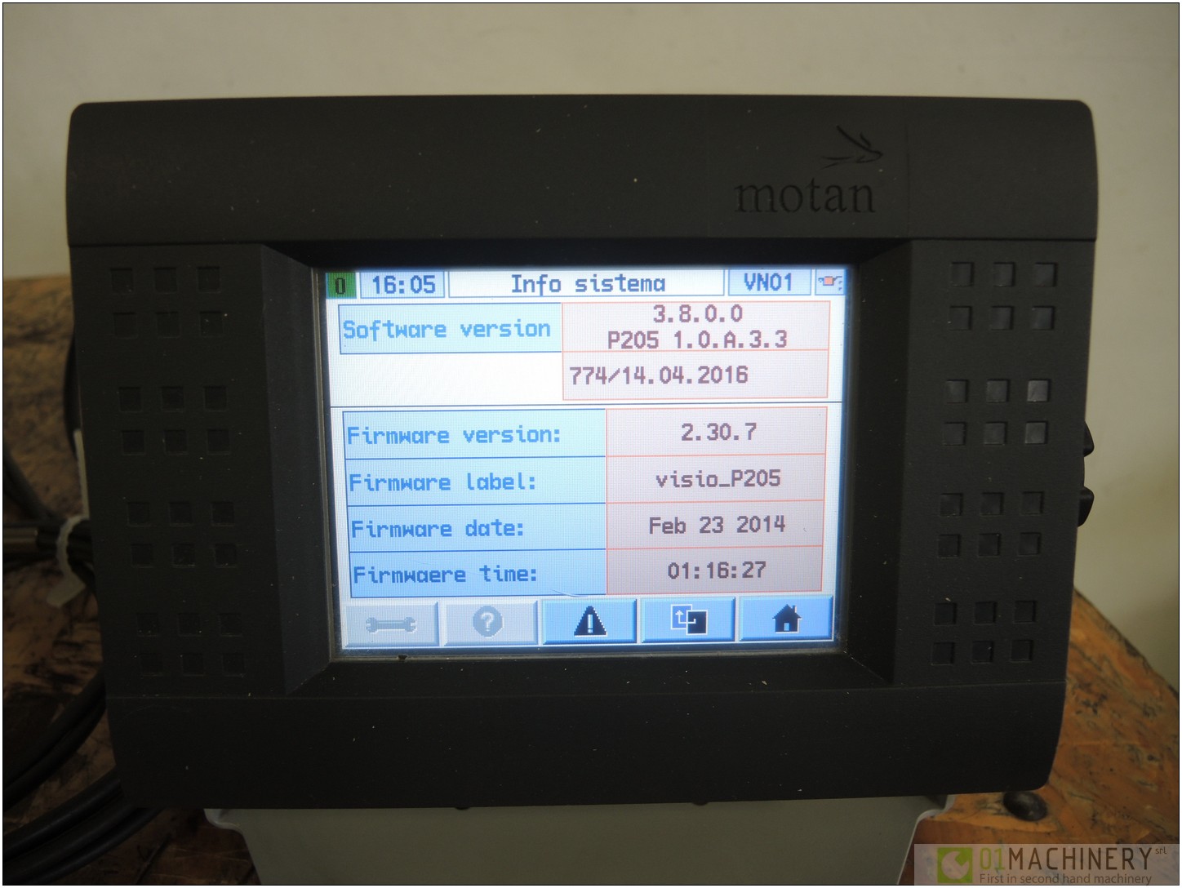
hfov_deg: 63.4
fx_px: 957
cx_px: 591
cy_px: 444
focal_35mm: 28
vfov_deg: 49.8
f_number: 2
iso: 125
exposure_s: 1/30
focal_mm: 6
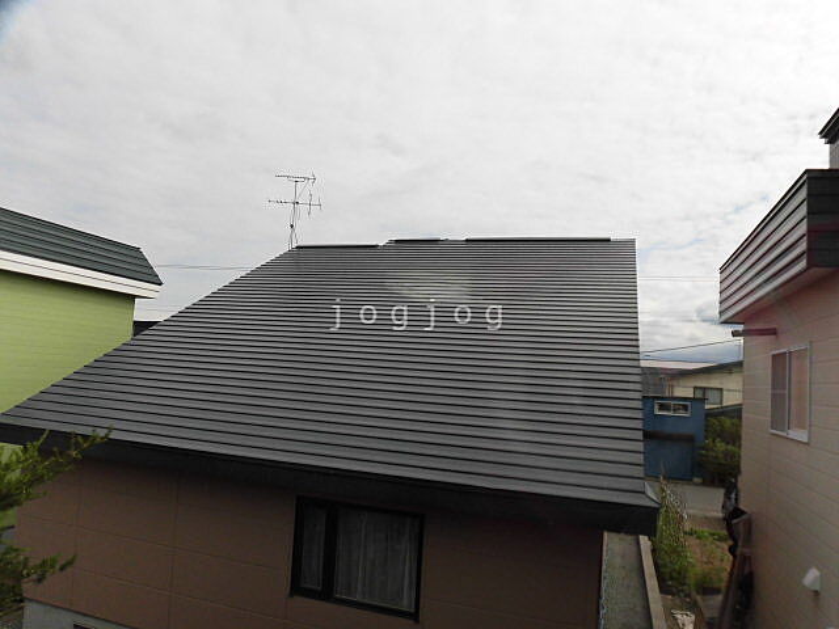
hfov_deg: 71.6
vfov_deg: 56.8
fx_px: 582
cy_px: 314
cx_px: 420
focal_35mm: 24
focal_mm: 4.3
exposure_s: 1/250
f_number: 7.8
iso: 100
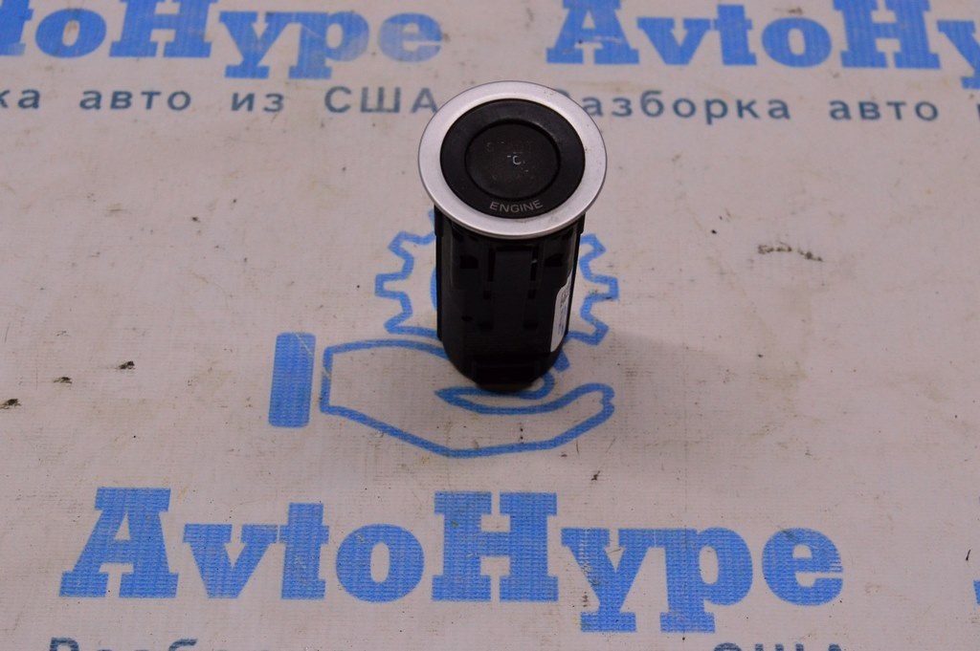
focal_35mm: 69
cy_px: 326
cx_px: 490
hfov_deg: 29.3
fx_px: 1877
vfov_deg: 19.7
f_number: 8
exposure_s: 1/200
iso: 1600
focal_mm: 46
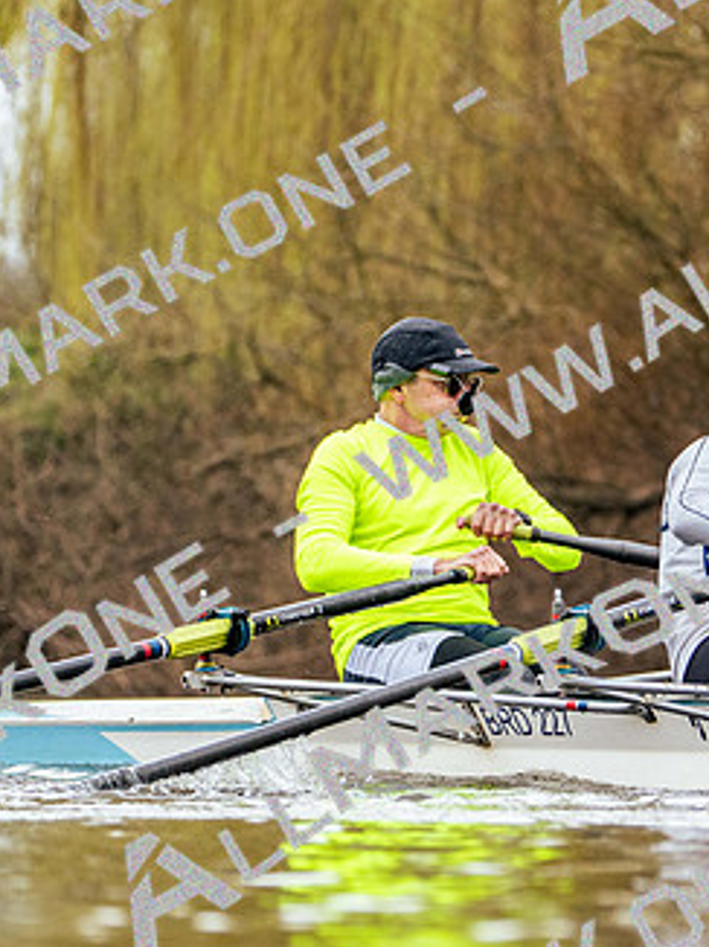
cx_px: 715
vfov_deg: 4.9
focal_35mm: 404
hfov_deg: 3.7
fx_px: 11047
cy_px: 510
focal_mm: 236
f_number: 6.3
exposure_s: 1/2000
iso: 2500
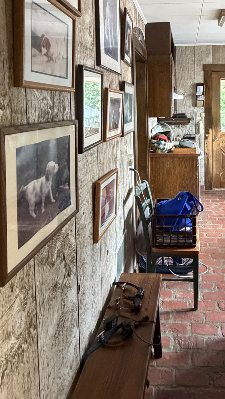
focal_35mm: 27
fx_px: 286
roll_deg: +0.9
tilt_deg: -4.0
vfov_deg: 67.1
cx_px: 172
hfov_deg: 41.5
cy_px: 119
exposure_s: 1/60
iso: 640
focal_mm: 2.22
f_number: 2.2
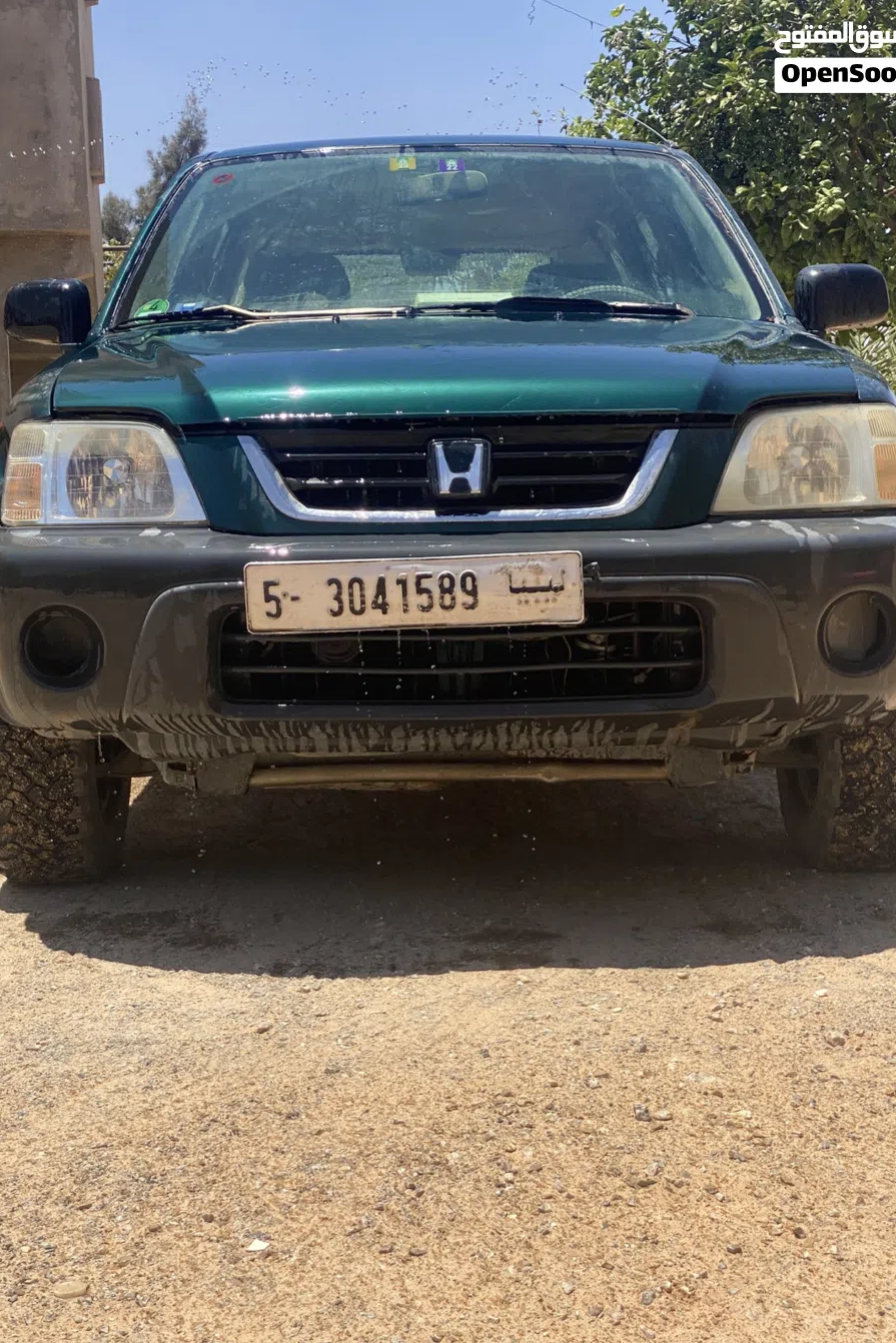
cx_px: 431
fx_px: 2053
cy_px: 680
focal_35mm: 55
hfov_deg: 24.6
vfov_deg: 36.2
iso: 20
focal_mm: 6
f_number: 2
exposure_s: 1/1845
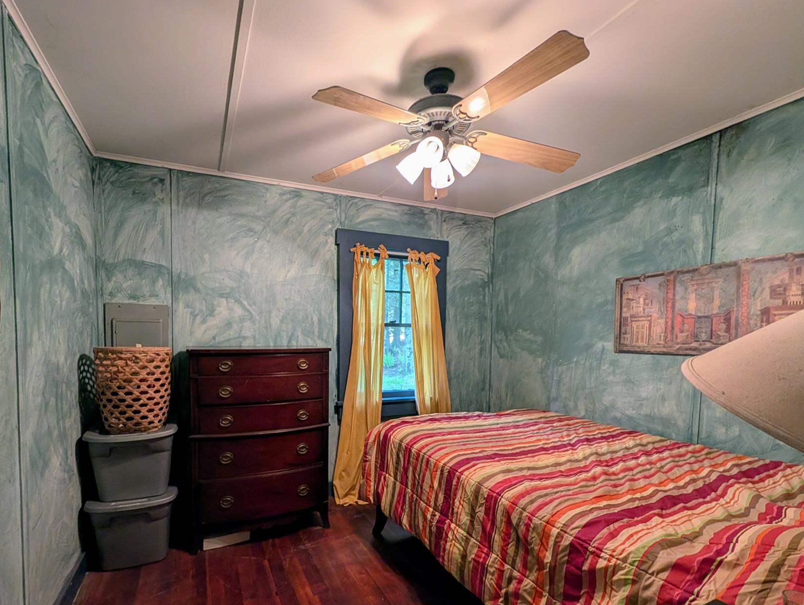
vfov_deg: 81.2
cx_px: 350
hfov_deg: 97.5
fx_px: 349
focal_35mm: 15
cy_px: 355
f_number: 1.7
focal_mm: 2.02
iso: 61
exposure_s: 1/40
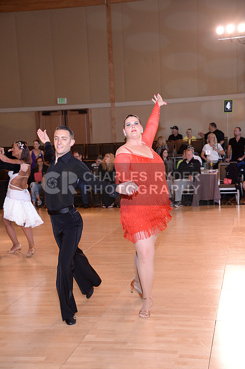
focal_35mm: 55
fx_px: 563
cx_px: 122
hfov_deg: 24.5
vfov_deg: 36.3
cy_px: 184
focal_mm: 55
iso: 2000
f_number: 5
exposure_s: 1/200
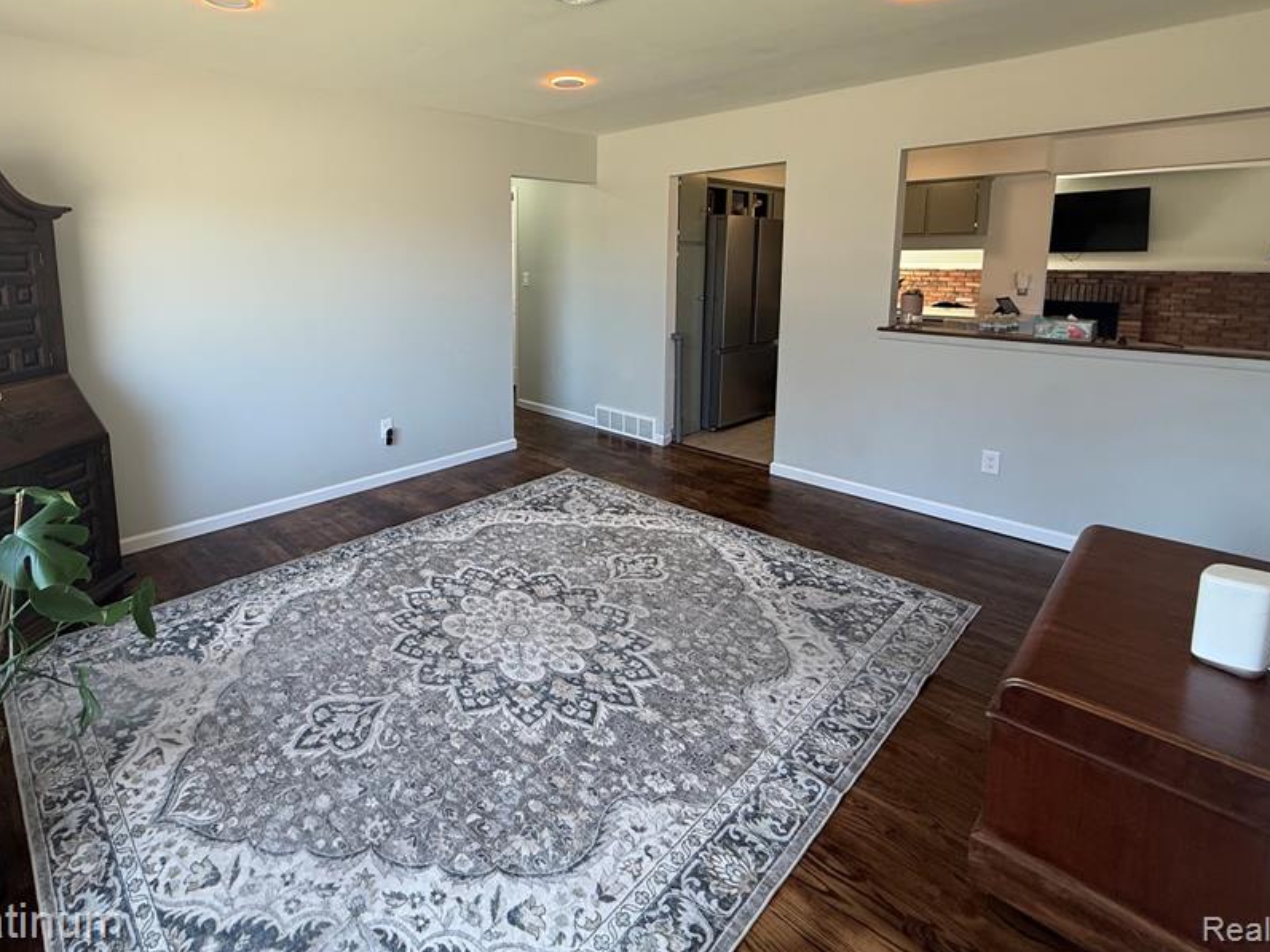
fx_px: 660
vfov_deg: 70.2
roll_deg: +0.1
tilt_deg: -8.0
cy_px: 343
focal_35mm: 18
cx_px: 547
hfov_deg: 87.2
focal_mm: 2.22
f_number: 2.2
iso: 100
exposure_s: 1/99
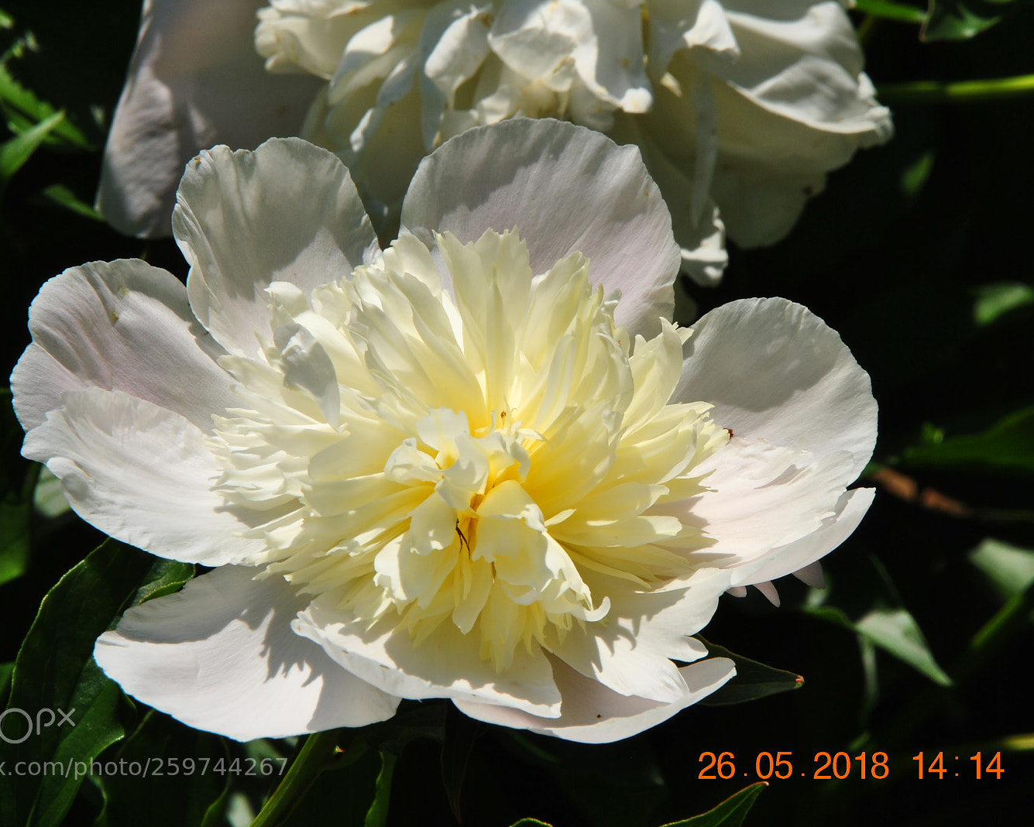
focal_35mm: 313
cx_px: 503
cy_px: 413
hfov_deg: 6.2
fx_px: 9565
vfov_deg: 5.0
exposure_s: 1/80
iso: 100
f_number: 22
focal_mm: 185
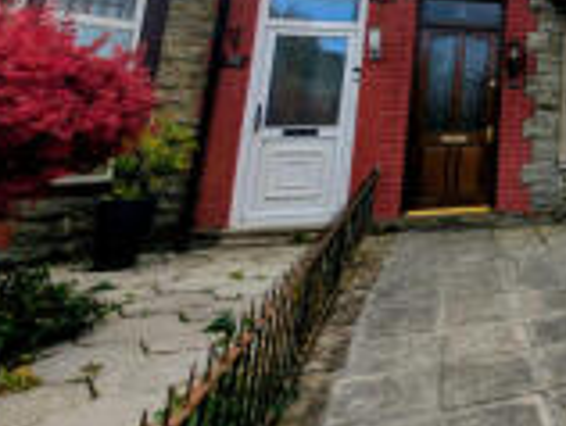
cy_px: 27
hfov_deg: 40.4
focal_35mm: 32
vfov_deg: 40.3
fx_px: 524
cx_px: 675
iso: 38
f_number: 1.95
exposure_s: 1/2717
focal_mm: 2.23
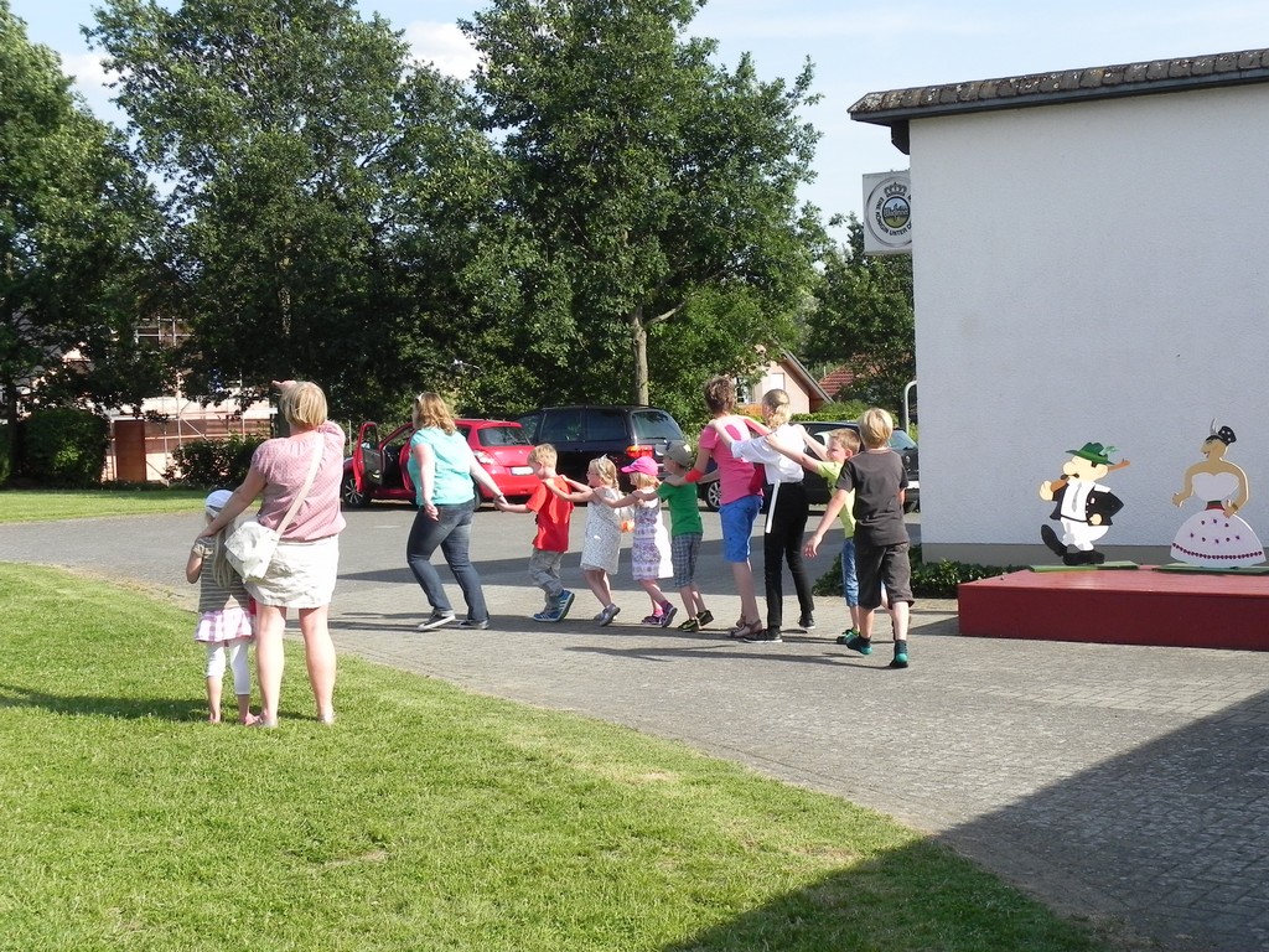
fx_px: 1906
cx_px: 634
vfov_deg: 28.0
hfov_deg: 36.8
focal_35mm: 52
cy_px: 476
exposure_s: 1/430
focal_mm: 9.2
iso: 160
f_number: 5.6
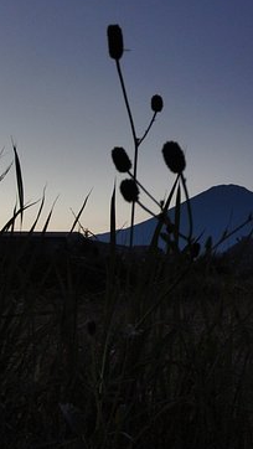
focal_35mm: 57
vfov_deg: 36.5
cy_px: 185
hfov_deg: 20.9
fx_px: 679
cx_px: 195
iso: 100
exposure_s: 1/160
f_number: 3.6
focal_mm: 6.42
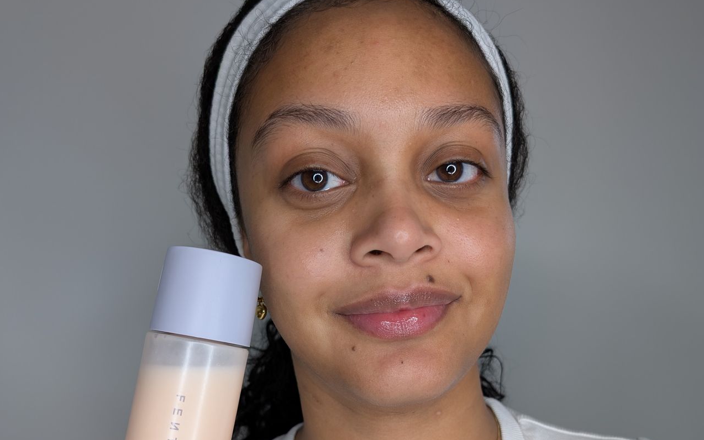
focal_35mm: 34
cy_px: 323
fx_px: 652
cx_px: 353
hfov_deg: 56.7
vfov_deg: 36.5
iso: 21
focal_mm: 6.9
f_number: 1.68
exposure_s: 1/60
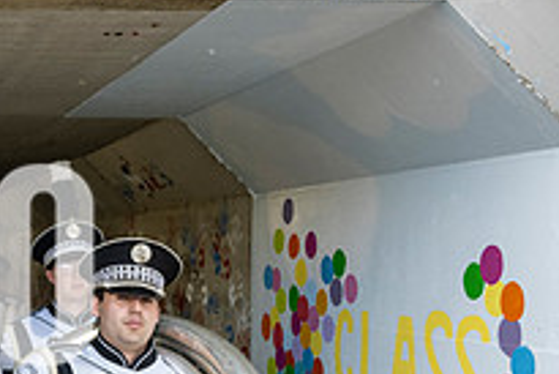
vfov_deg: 19.9
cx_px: -112
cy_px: 293
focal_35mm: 68
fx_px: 1057
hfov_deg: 26.4
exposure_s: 1/800
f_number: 4
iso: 1600
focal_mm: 24
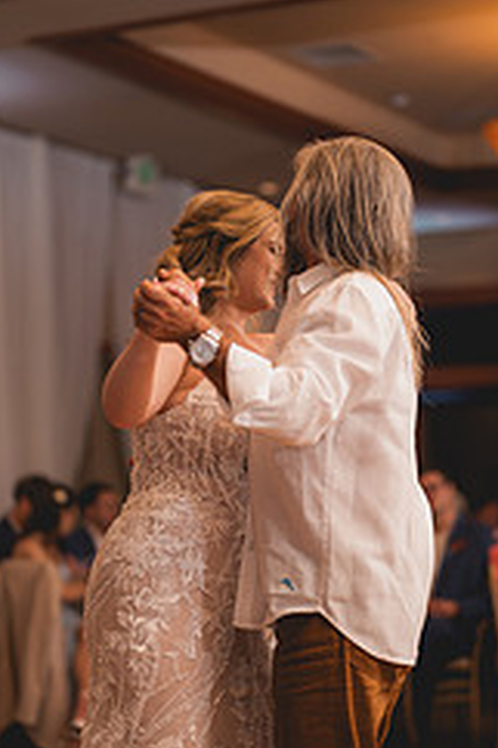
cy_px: 423
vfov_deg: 21.9
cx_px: 272
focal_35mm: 93
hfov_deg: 14.7
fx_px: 1932
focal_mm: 50
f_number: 1.2
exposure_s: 1/250
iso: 125
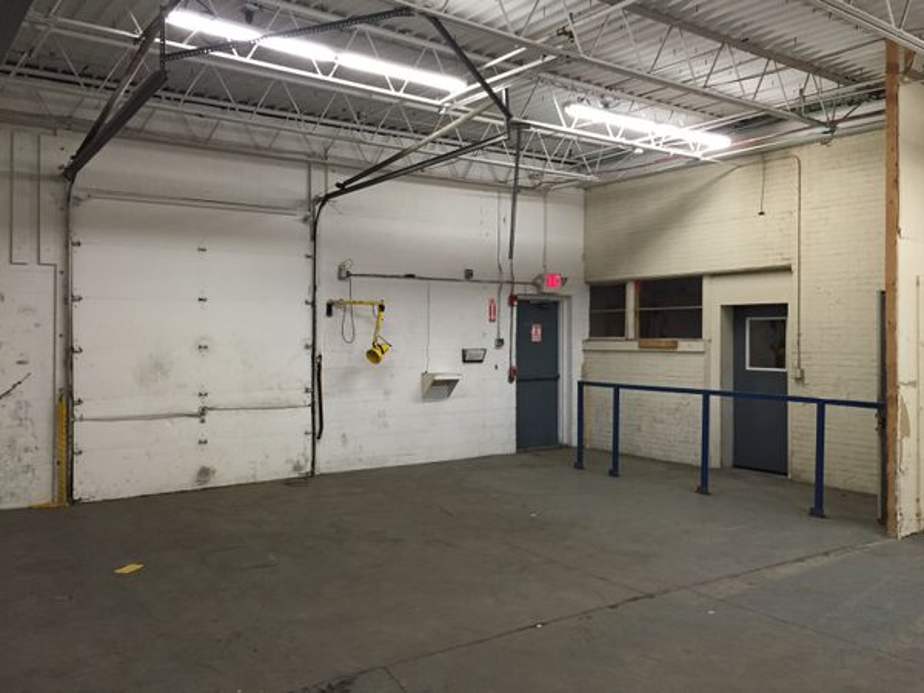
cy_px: 346
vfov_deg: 48.2
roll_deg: -1.6
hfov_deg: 61.7
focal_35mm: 29
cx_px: 462
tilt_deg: +0.0
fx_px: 774
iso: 200
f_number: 2.2
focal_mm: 4.15
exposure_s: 1/30
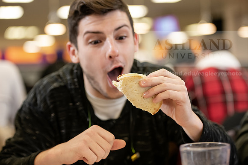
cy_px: 82
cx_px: 124
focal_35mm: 90
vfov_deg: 15.2
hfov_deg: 22.6
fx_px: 620
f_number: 3.2
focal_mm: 90
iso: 1600
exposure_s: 1/200
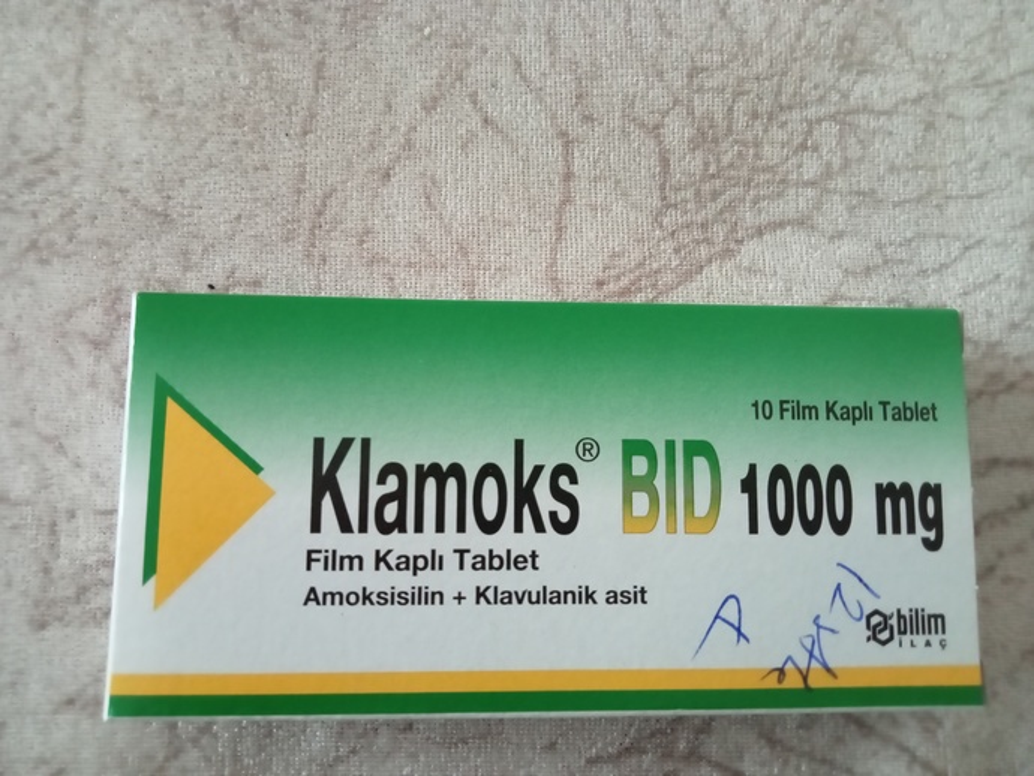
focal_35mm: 28
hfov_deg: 63.4
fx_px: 837
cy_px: 388
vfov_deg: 49.8
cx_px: 517
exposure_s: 1/25
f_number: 2.2
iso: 2047
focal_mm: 3.46
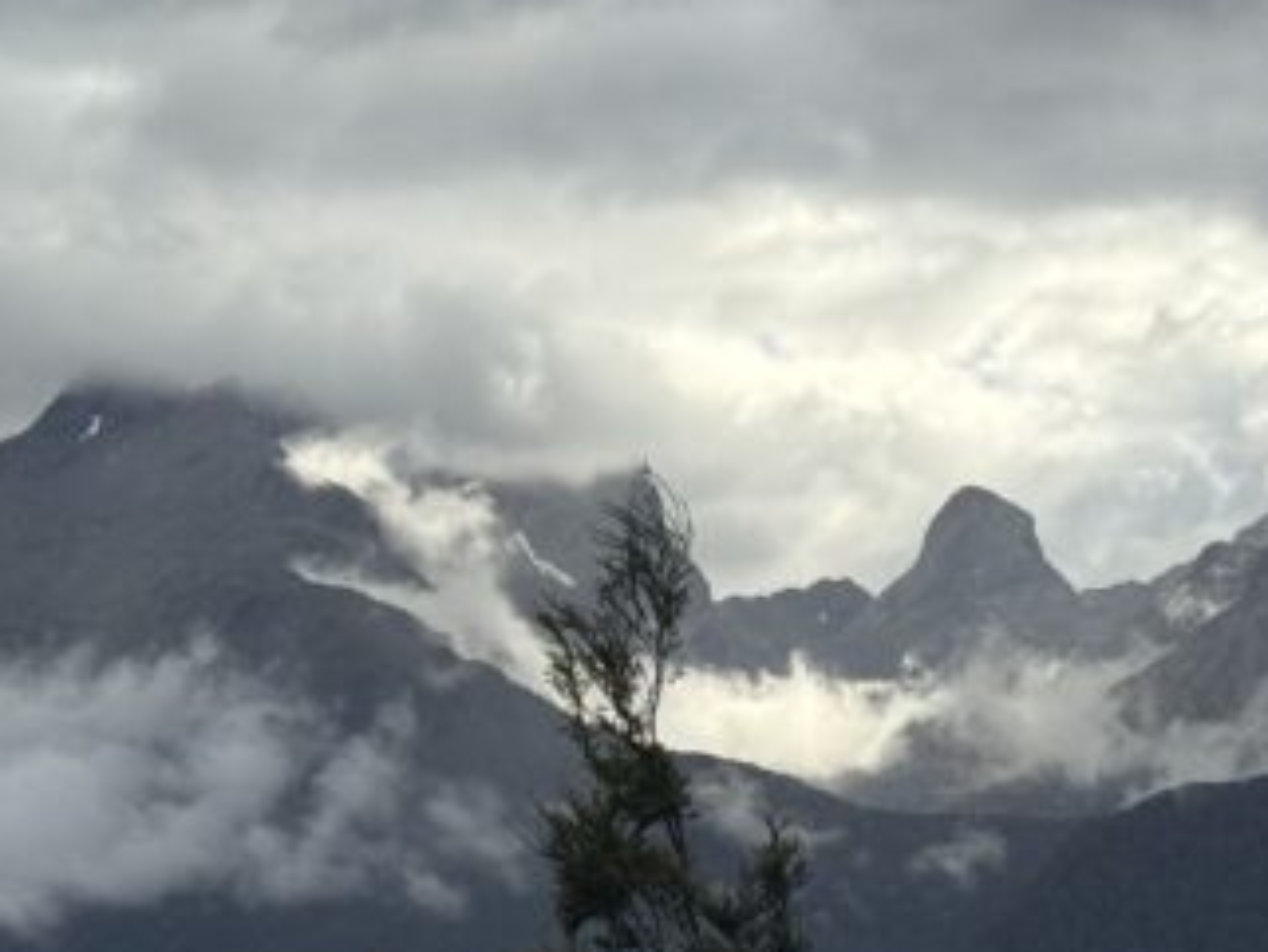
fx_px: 5607
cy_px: 506
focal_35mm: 153
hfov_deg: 12.8
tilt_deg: +6.9
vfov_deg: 9.7
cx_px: 154
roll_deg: -2.0
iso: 64
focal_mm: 6.76
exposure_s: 1/4608
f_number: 1.78
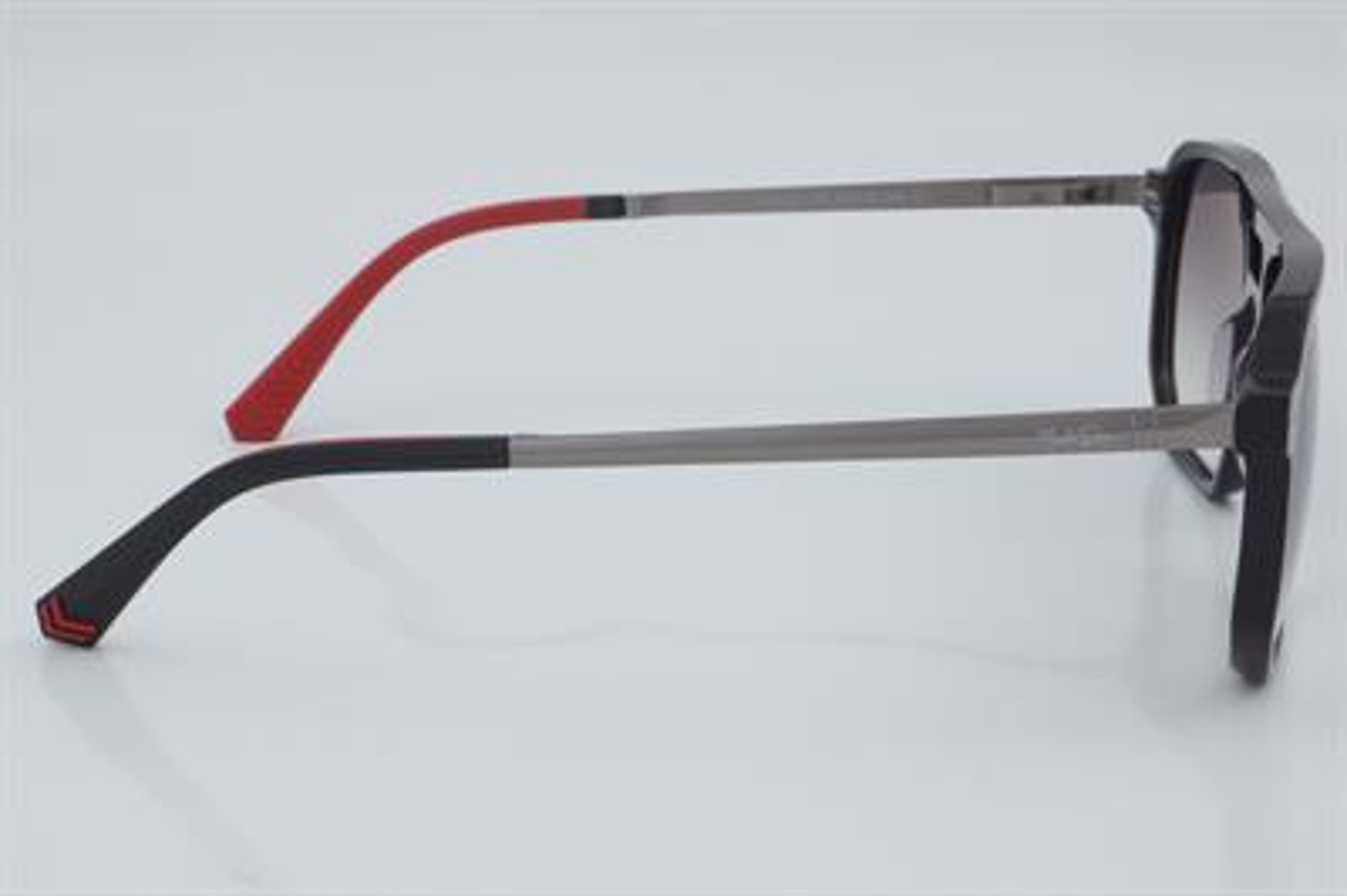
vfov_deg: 18.2
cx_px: 674
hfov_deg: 27.0
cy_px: 448
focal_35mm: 75
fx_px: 2804
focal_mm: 50
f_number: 32
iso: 100
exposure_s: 1/4
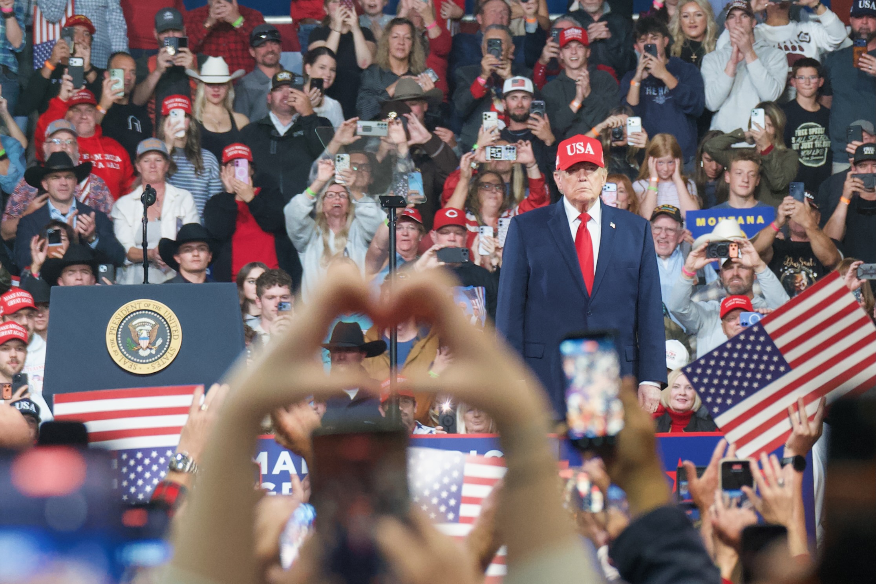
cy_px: 292
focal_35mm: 113
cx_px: 438
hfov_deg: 18.1
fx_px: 2749
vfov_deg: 12.1
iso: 3200
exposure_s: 1/160
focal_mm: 113
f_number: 4.5
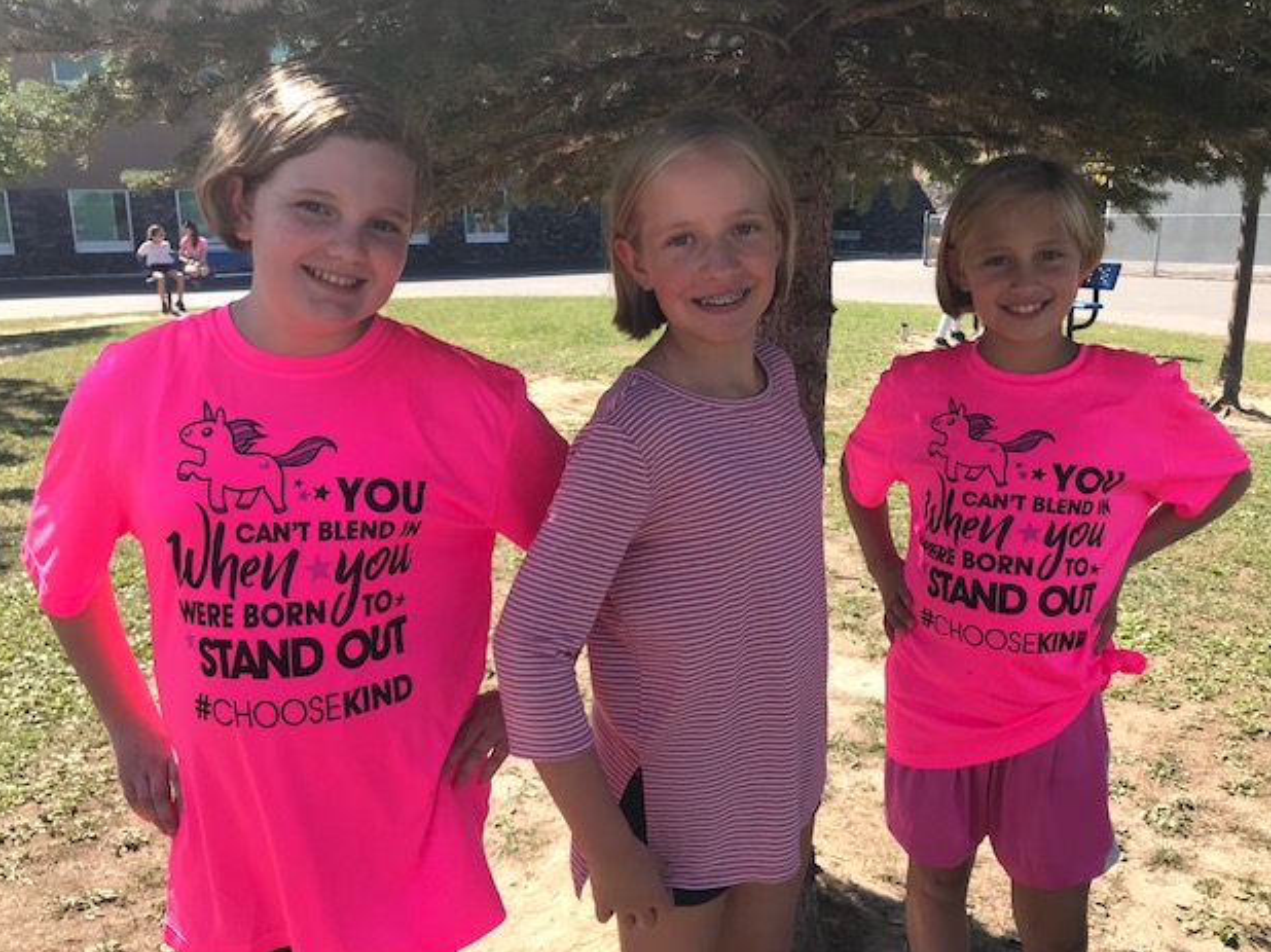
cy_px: 477
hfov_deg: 61.7
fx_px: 1064
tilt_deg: -14.0
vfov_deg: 48.2
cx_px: 619
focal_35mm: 29
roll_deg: +1.2
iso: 20
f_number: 1.8
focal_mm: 3.99
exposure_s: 1/736
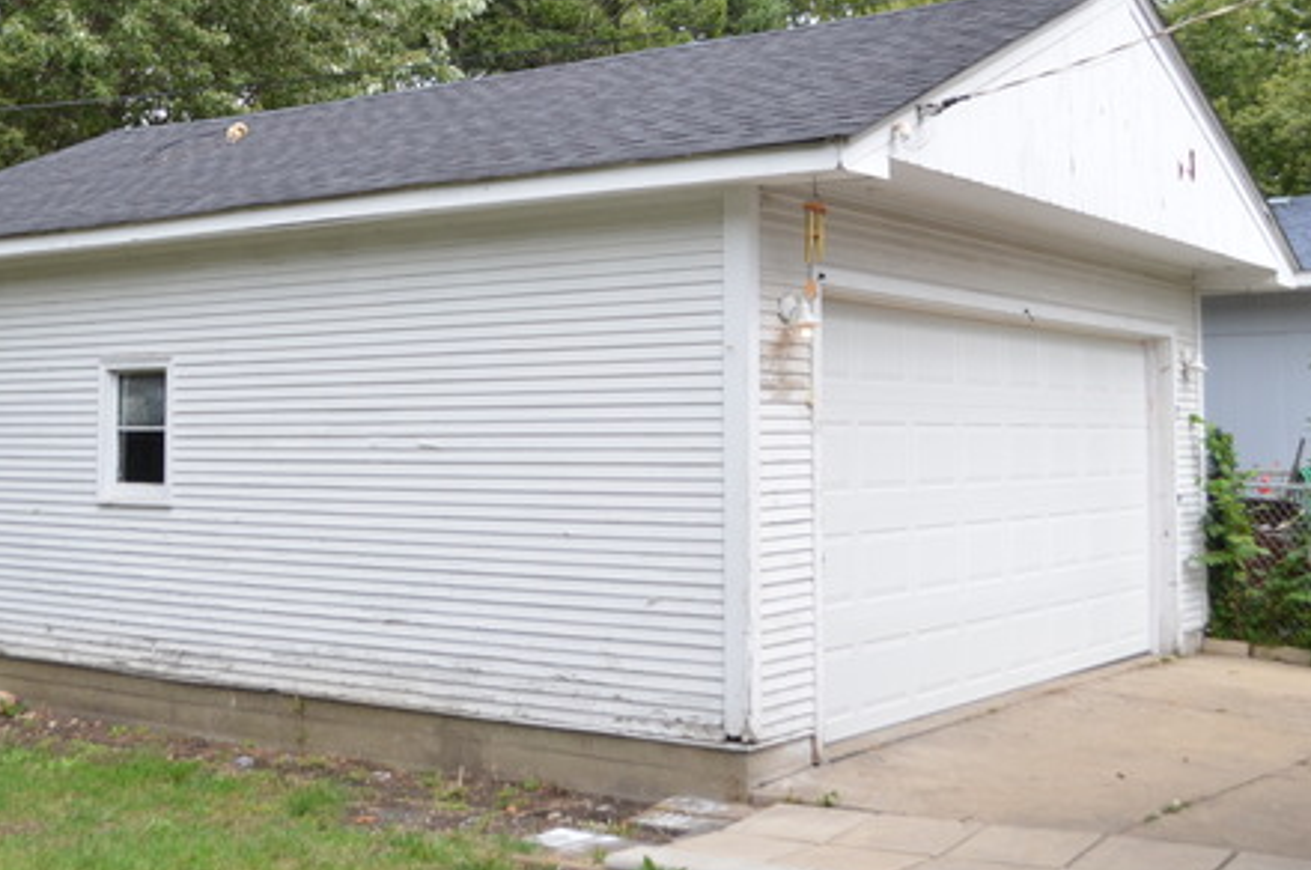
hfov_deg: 41.0
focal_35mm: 48
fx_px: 1745
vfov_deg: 27.7
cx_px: 548
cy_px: 250
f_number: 4.5
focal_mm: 22
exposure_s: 1/1600
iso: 500
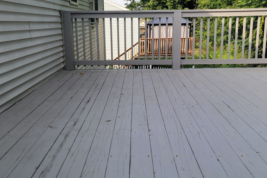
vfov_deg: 33.4
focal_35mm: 40
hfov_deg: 48.4
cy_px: 76
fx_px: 297
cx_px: 139
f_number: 1.8
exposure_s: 1/164
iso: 16
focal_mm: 6.7
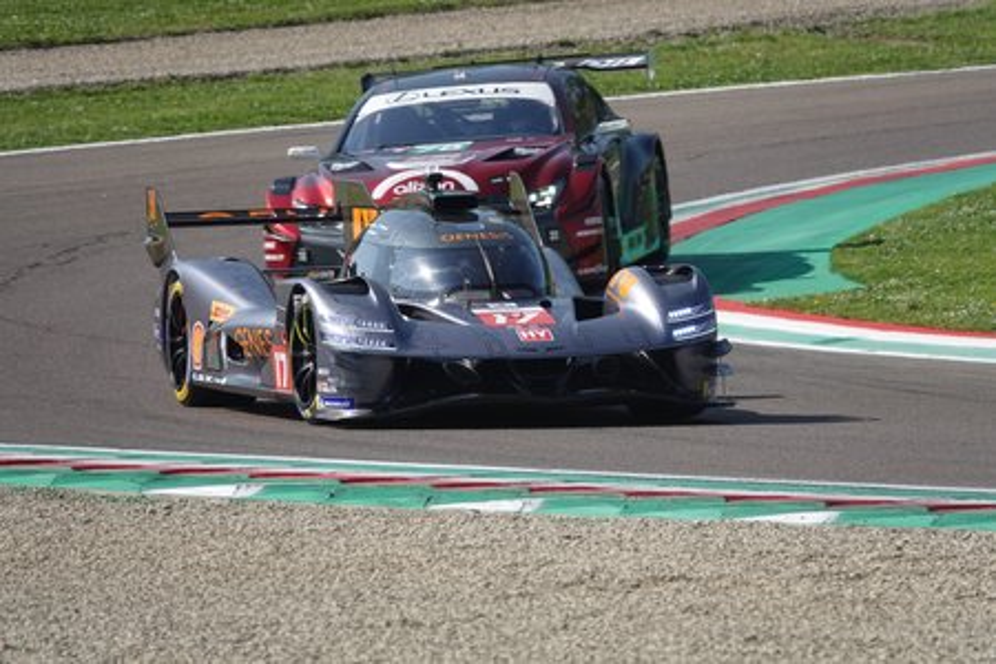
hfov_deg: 3.7
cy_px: 332
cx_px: 498
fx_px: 15520
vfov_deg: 2.5
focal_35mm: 561
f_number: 4
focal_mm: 205.6
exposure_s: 1/800
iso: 100
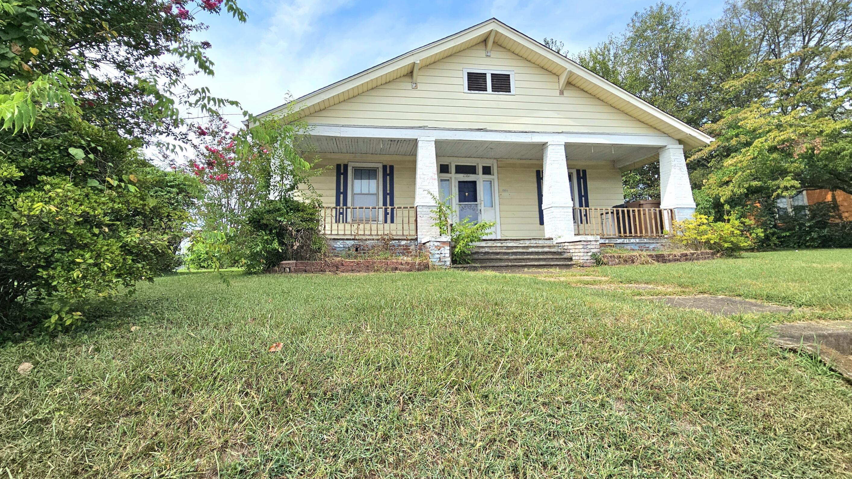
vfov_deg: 70.2
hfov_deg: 103.0
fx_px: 339
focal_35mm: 15
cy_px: 207
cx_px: 418
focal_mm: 2.2
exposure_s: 1/2000
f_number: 2.2
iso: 50
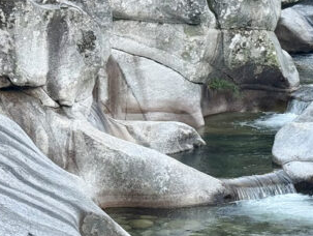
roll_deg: -0.3
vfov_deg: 9.2
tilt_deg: -7.8
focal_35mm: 162
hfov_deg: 12.1
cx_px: 300
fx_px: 1467
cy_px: 139
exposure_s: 1/121
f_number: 1.78
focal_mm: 6.76
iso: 50
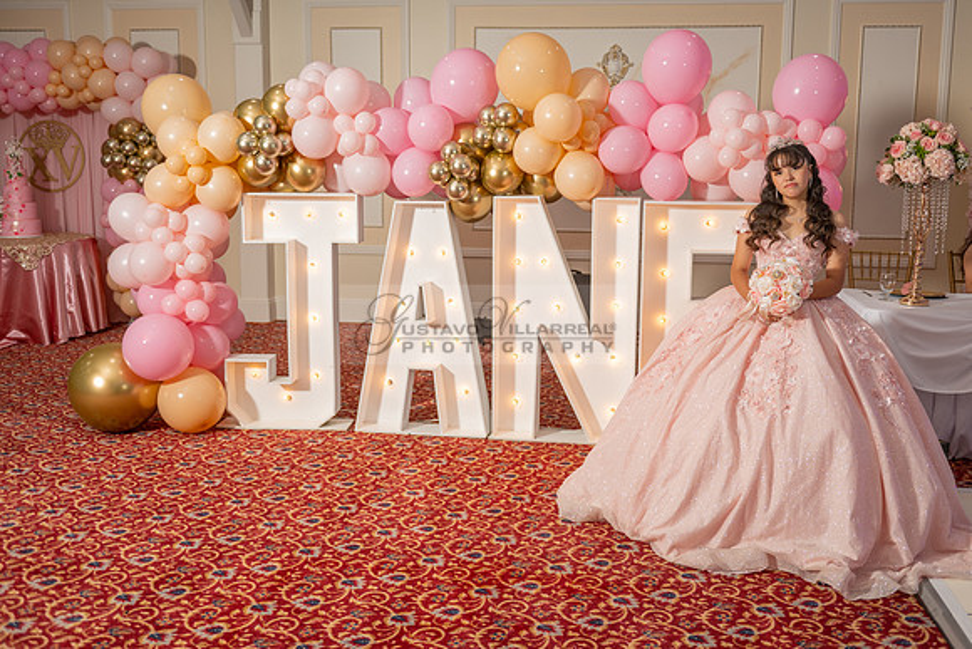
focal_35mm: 37
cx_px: 517
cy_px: 309
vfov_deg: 36.3
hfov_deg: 52.3
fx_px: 990
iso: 250
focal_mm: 34
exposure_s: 1/200
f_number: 2.8
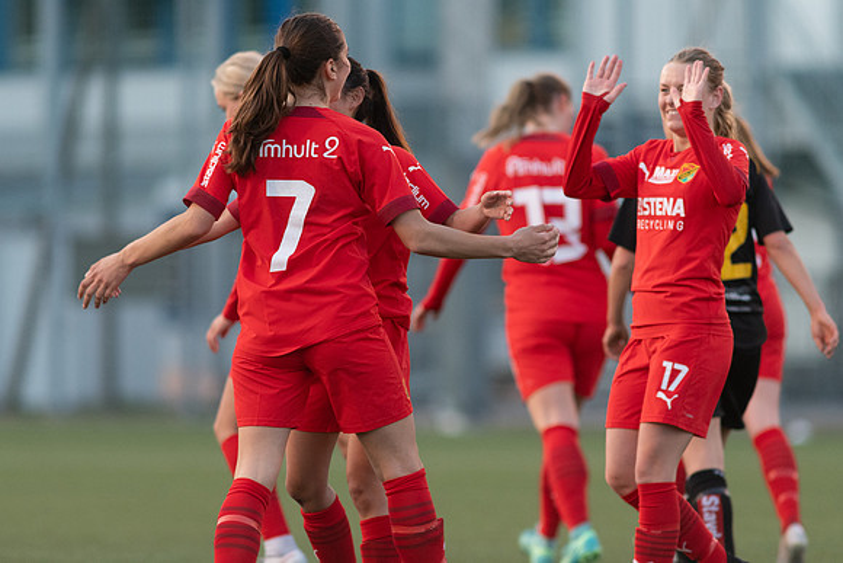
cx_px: 422
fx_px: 10539
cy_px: 282
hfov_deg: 4.6
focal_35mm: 450
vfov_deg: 3.1
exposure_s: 1/800
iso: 1600
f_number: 3.2
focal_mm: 300
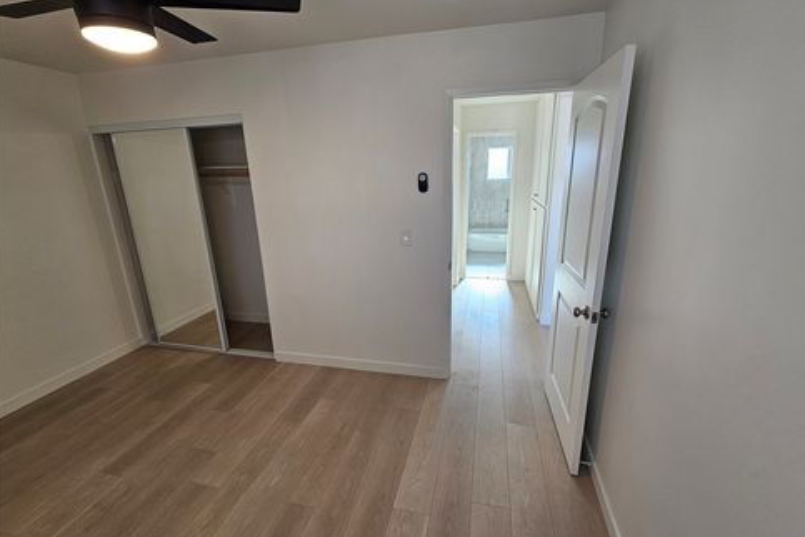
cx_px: 408
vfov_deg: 81.2
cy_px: 256
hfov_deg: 104.2
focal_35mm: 14
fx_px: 313
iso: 50
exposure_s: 1/60
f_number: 2.2
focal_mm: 2.2
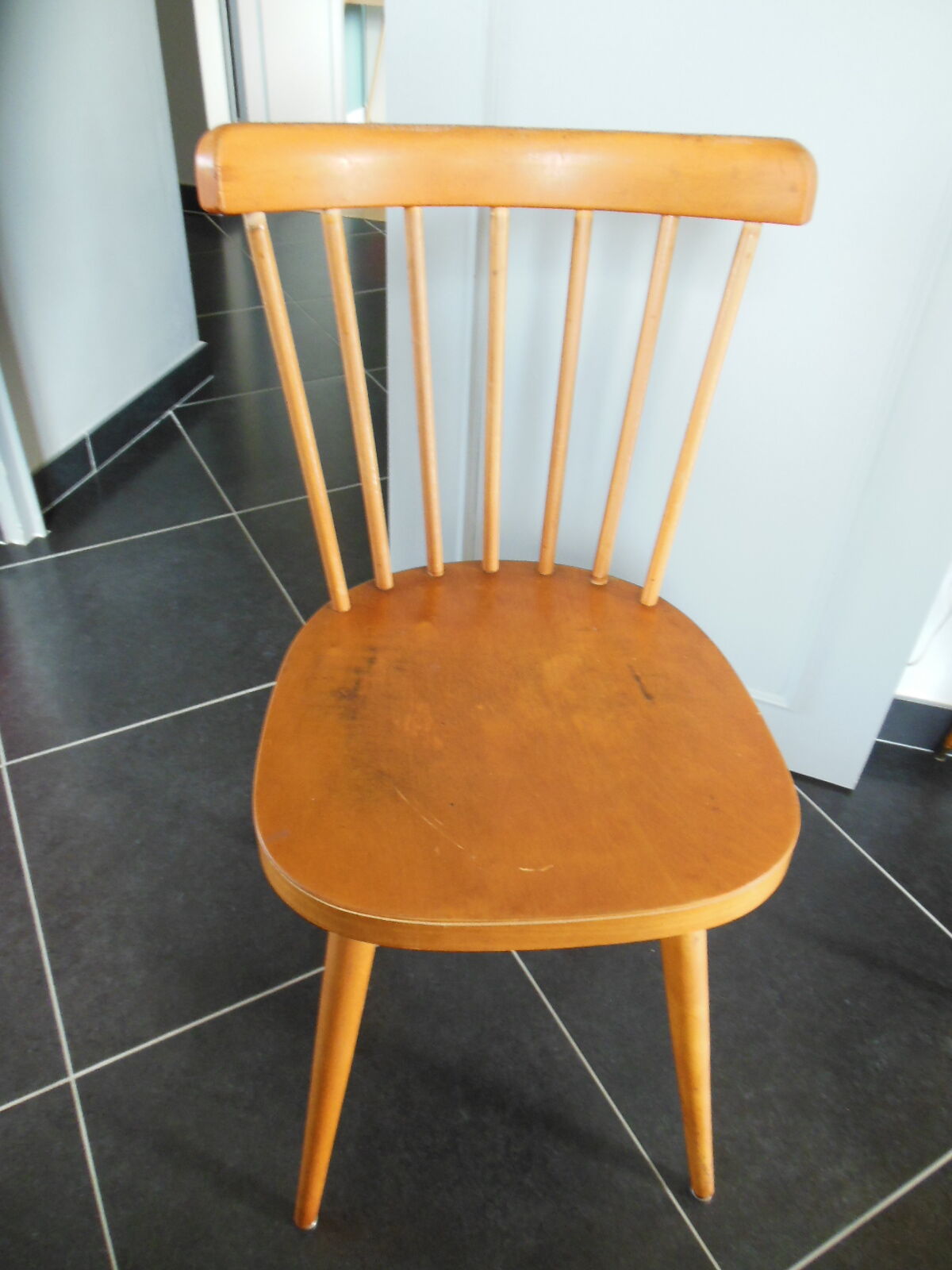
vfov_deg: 69.4
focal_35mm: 25
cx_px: 476
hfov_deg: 54.9
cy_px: 635
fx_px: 917
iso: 320
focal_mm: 4.5
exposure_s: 1/30
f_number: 3.2
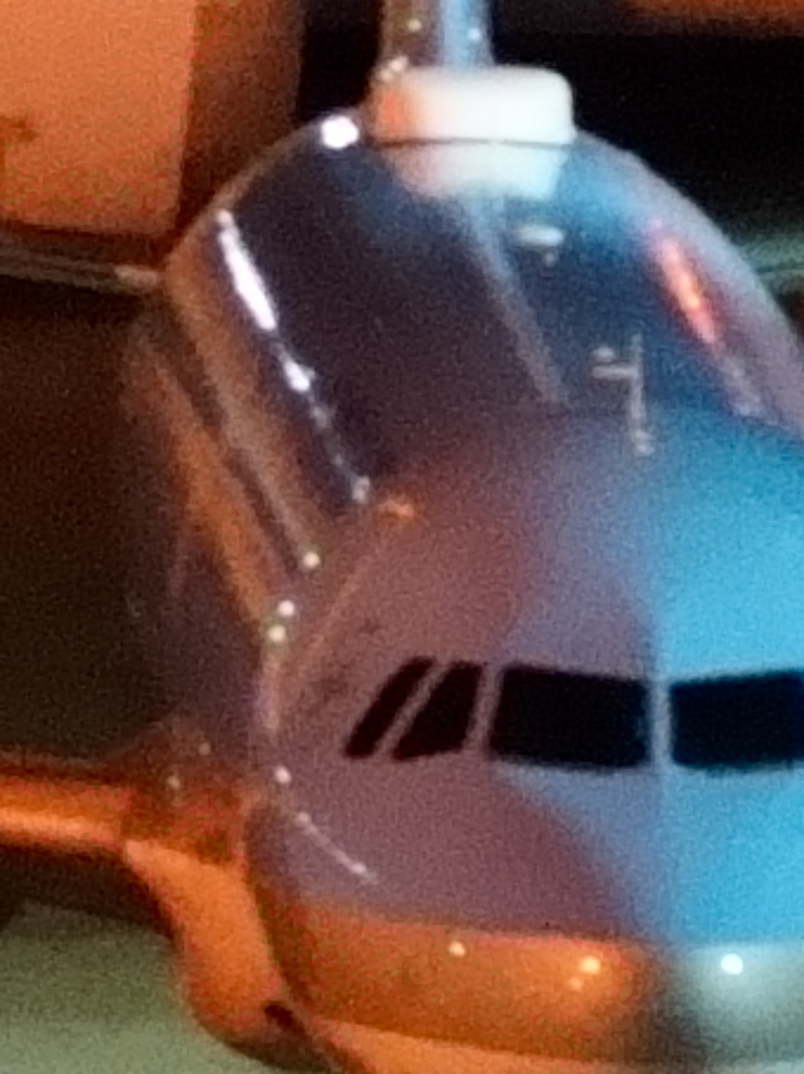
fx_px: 62801
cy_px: -584
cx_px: -1010
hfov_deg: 0.7
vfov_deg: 1.0
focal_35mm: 2026
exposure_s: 1/50
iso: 8000
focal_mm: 162
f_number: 6.3
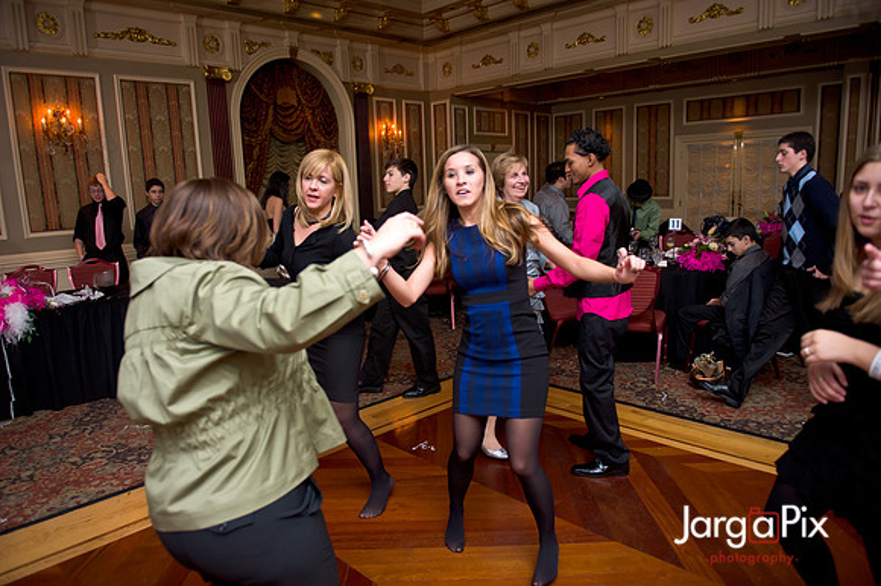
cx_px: 440
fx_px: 587
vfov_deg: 53.1
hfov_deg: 73.8
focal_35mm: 24
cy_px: 293
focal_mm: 24
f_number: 3.2
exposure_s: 1/125
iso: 1600
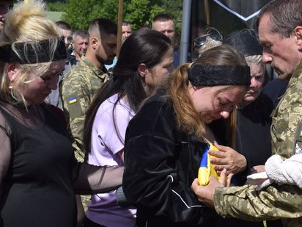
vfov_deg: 14.1
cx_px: 268
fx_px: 916
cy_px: 155
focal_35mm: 105
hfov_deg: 18.4
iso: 200
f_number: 11
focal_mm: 40
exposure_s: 1/500
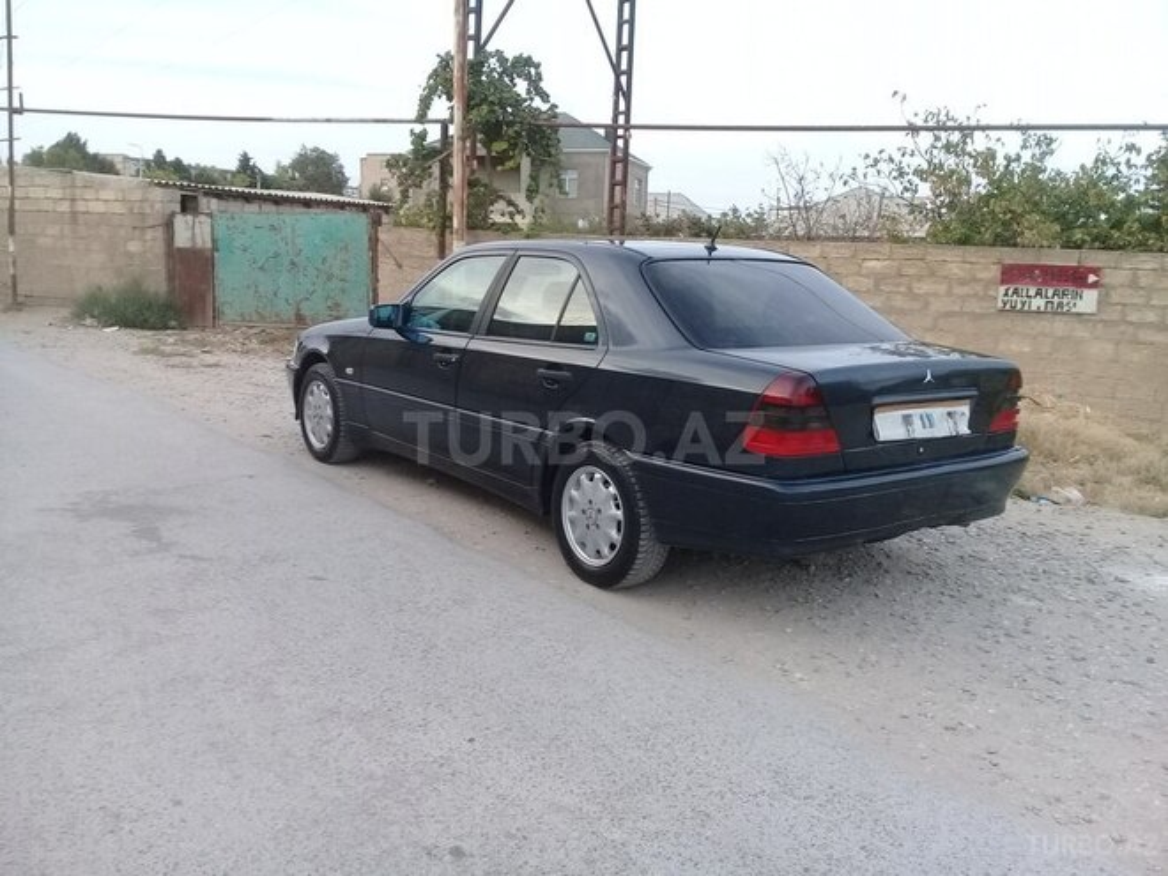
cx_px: 584
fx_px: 1046
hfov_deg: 58.4
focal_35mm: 31
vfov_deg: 45.4
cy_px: 438
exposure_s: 1/100
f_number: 2.2
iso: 100
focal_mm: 3.3
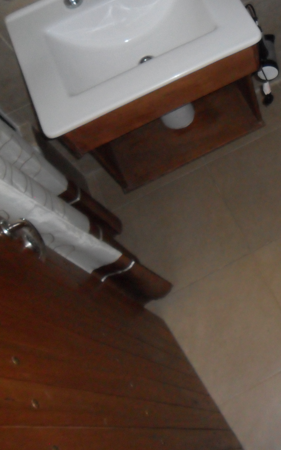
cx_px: 286
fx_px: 478
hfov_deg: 30.3
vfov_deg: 50.4
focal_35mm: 39
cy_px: 221
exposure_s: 1/45
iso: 400
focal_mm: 4.9
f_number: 3.5
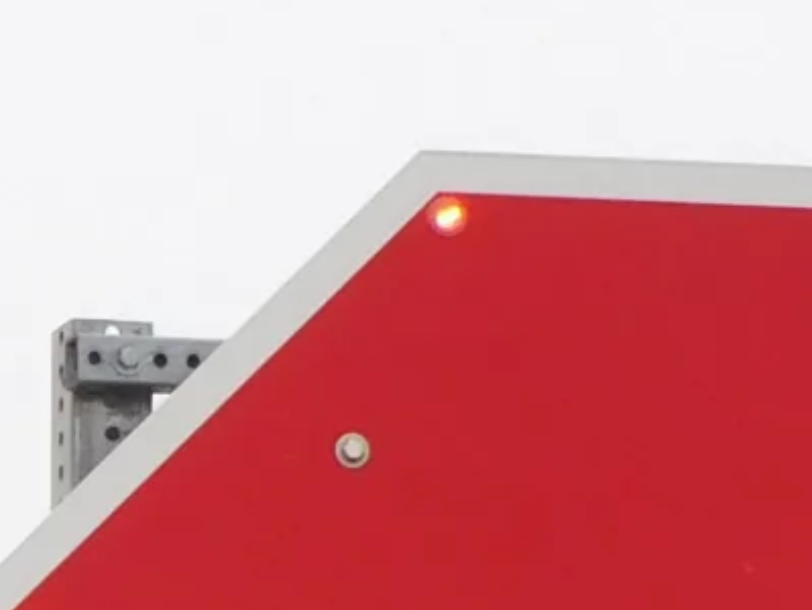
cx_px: -912
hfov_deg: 2.7
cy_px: 1802
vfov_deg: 2.0
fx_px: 17304
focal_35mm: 737
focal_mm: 20.6
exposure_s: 1/250
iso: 125
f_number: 5
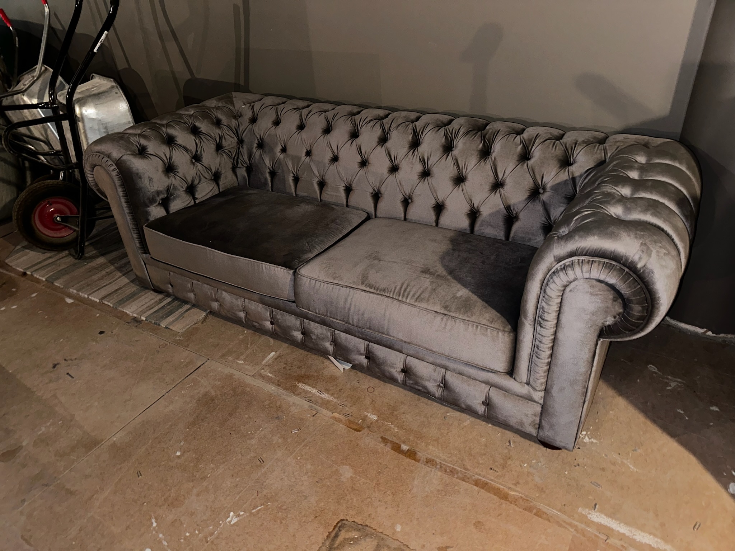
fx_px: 510
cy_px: 276
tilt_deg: -31.6
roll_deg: +3.1
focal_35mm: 24
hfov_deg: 71.6
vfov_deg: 56.8
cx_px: 368
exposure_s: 1/4
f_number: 1.78
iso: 200
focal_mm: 6.86
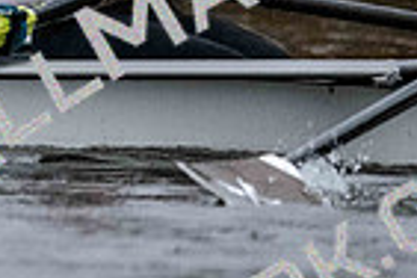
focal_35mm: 1651
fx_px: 19123
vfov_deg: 0.8
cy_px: -49
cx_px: -367
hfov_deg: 1.2
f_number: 4.5
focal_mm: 400
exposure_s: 1/1600
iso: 7200
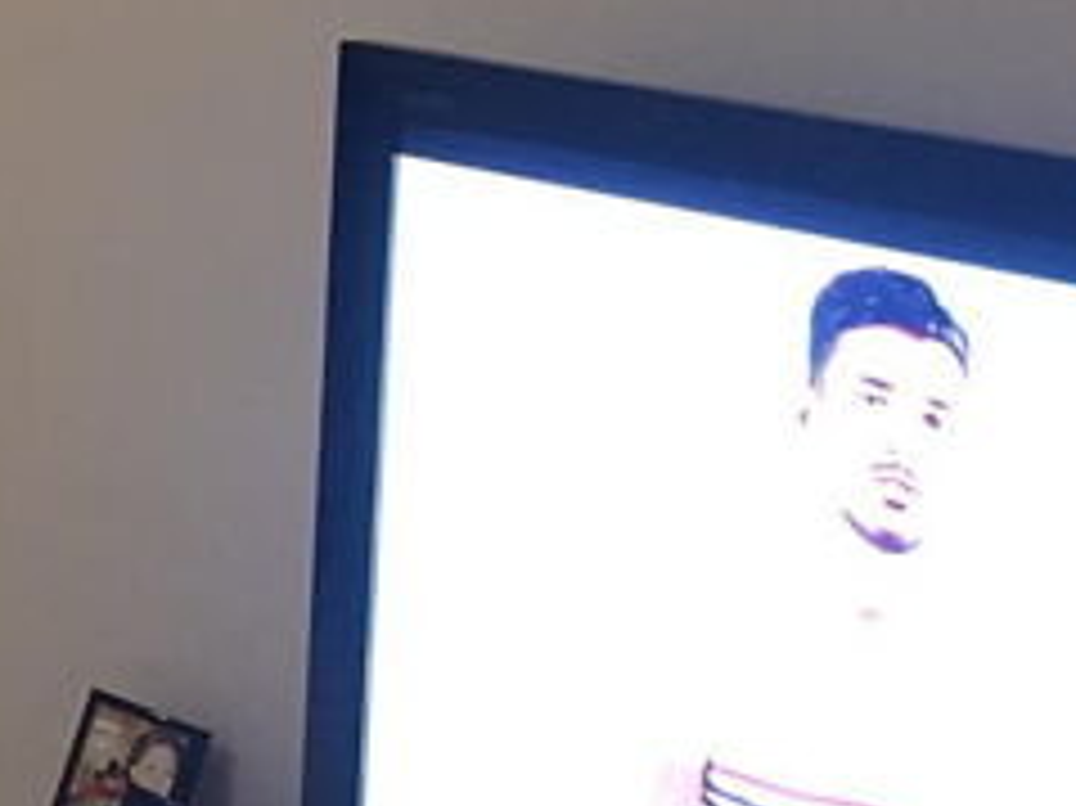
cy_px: -275
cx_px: -1004
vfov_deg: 13.1
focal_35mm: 109
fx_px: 3386
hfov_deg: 15.0
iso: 200
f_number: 1.7
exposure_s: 1/14
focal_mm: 4.2
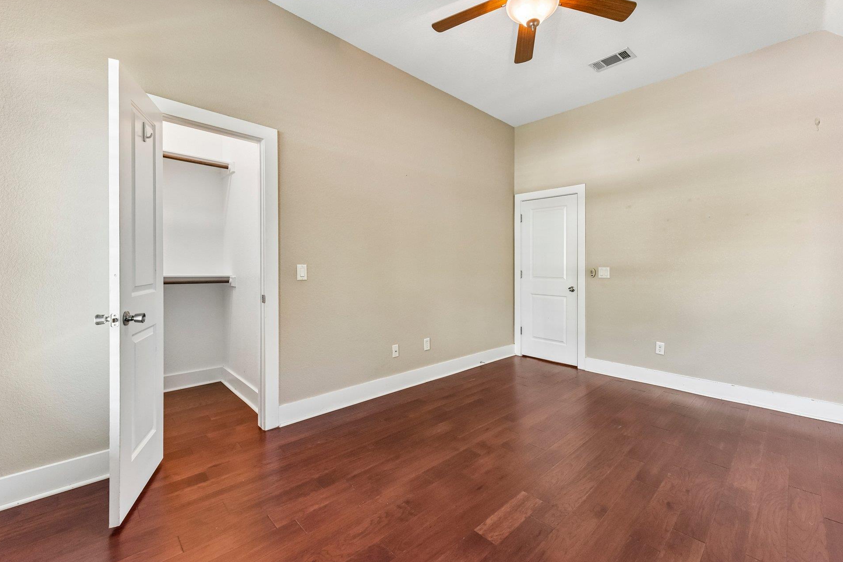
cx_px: 442
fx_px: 351
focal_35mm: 15
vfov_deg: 77.3
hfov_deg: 100.3
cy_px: 267
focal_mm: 14
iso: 1250
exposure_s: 1/15
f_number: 8
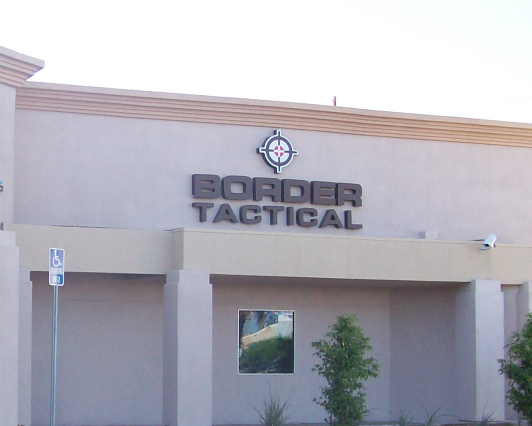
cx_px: 36
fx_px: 1197
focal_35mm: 76
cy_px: 266
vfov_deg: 20.1
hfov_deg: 24.2
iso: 80
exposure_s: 1/427
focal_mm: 6
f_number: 2.7
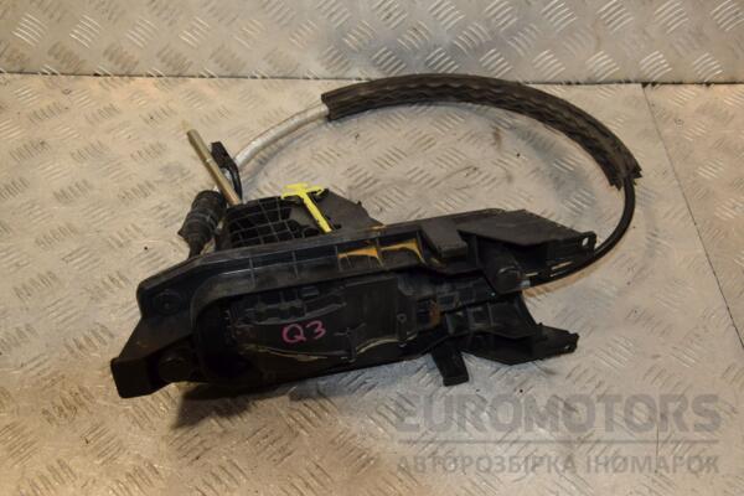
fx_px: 775
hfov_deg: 51.3
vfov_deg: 35.5
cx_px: 372
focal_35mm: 38
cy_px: 248
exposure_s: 1/200
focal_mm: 25
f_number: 7.1
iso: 800
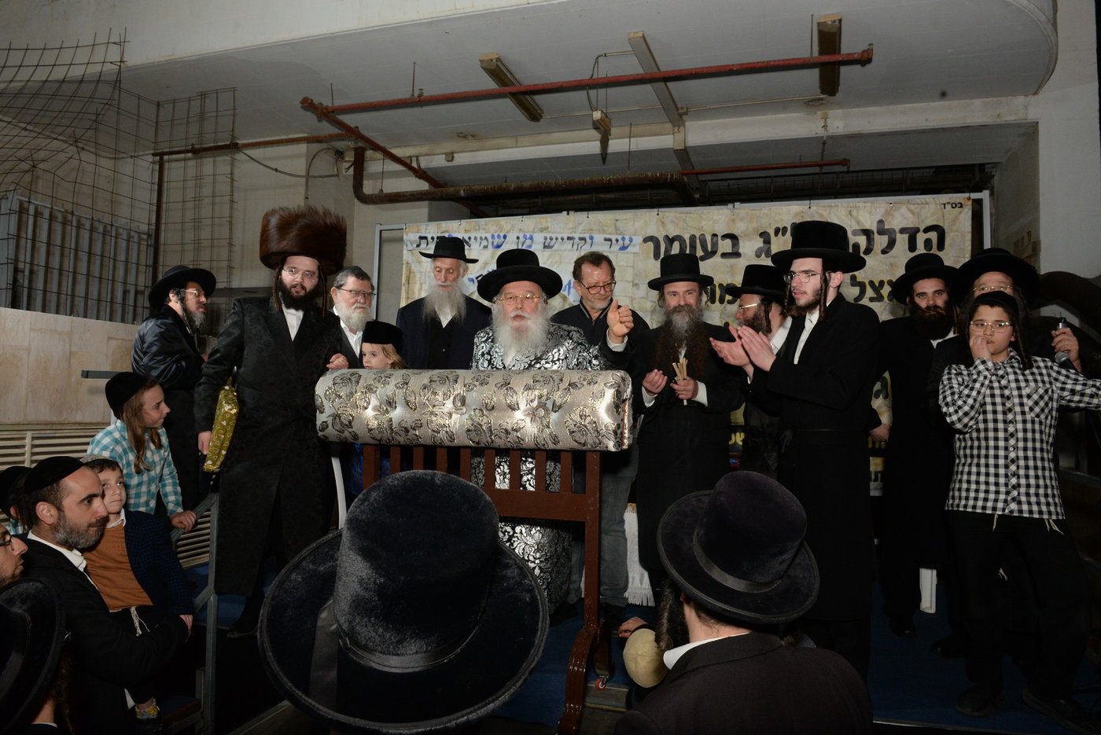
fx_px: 734
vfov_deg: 53.2
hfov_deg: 73.7
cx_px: 550
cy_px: 368
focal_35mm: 24
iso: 2500
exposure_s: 1/200
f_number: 10
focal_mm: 24
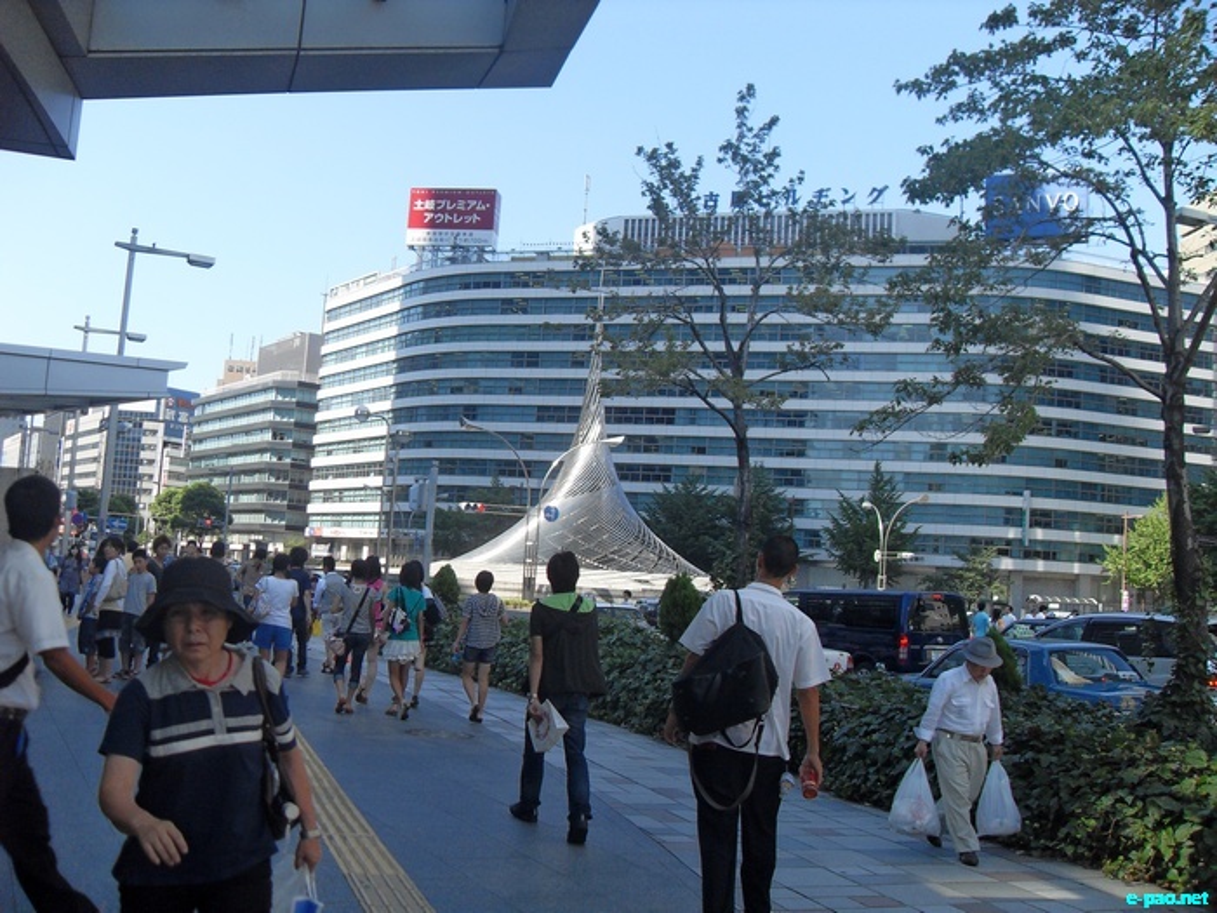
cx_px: 608
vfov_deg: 41.8
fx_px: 1195
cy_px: 456
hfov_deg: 54.0
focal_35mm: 34
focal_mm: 6.3
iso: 80
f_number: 7
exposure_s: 1/125
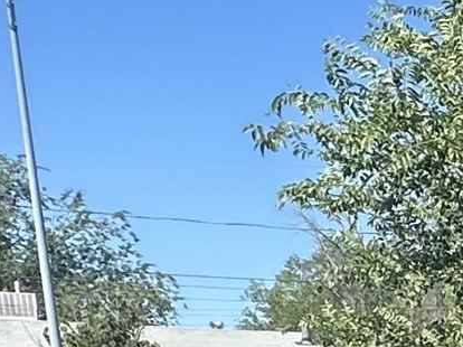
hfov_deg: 13.1
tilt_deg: -10.6
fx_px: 1390
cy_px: 679
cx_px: 1179
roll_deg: -0.3
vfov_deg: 12.6
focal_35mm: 104
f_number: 2.2
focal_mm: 2.22
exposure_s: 1/1350
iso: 50
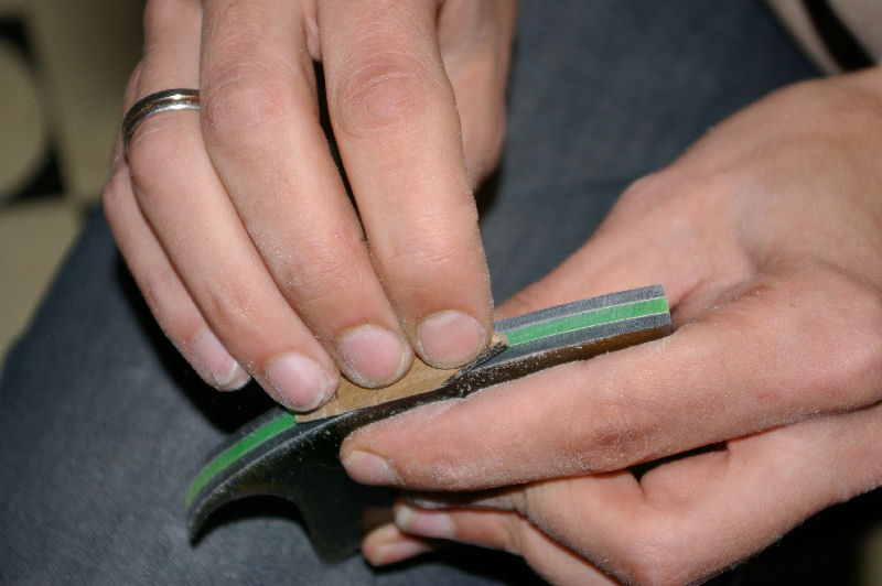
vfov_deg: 16.5
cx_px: 441
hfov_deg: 24.6
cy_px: 293
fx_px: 2020
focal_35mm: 82
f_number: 5.6
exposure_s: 1/60
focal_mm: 55
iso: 200
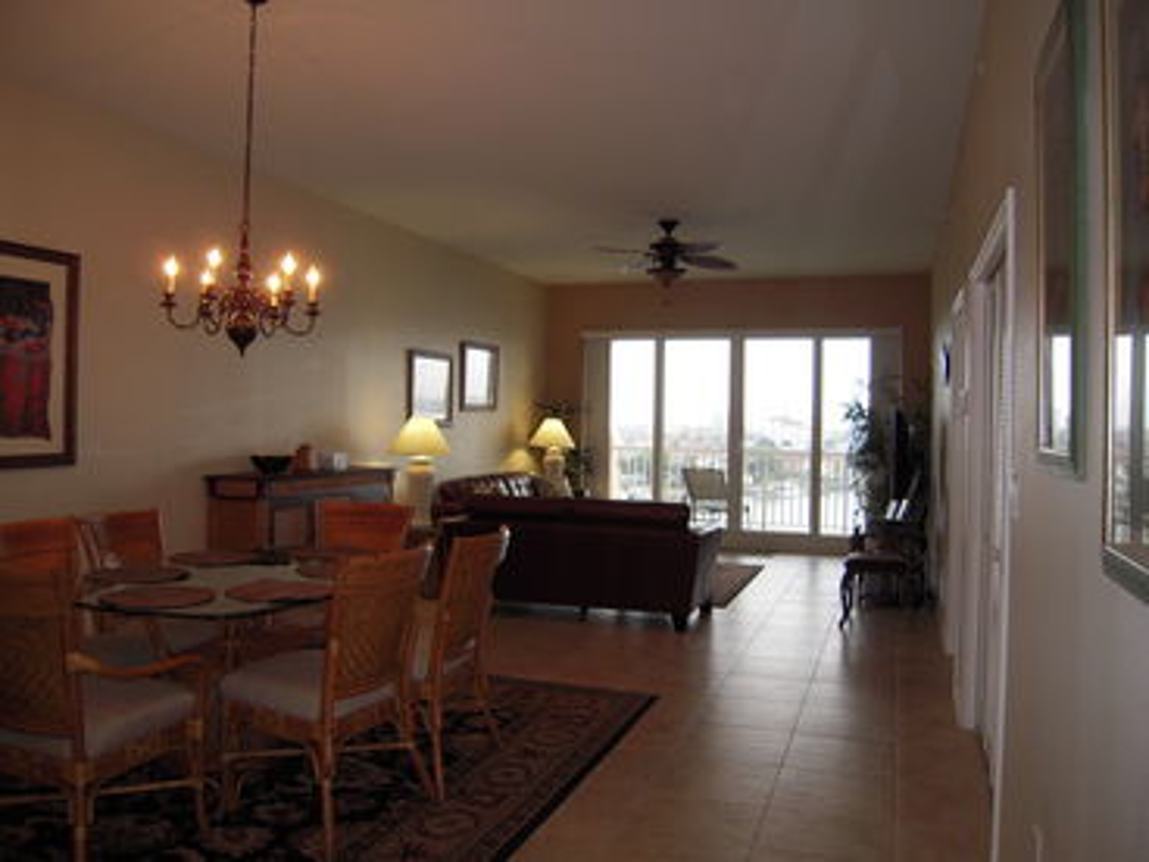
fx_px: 929
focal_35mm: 28
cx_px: 574
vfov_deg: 49.7
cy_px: 431
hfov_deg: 63.4
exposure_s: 1/50
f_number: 2.7
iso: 100
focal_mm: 5
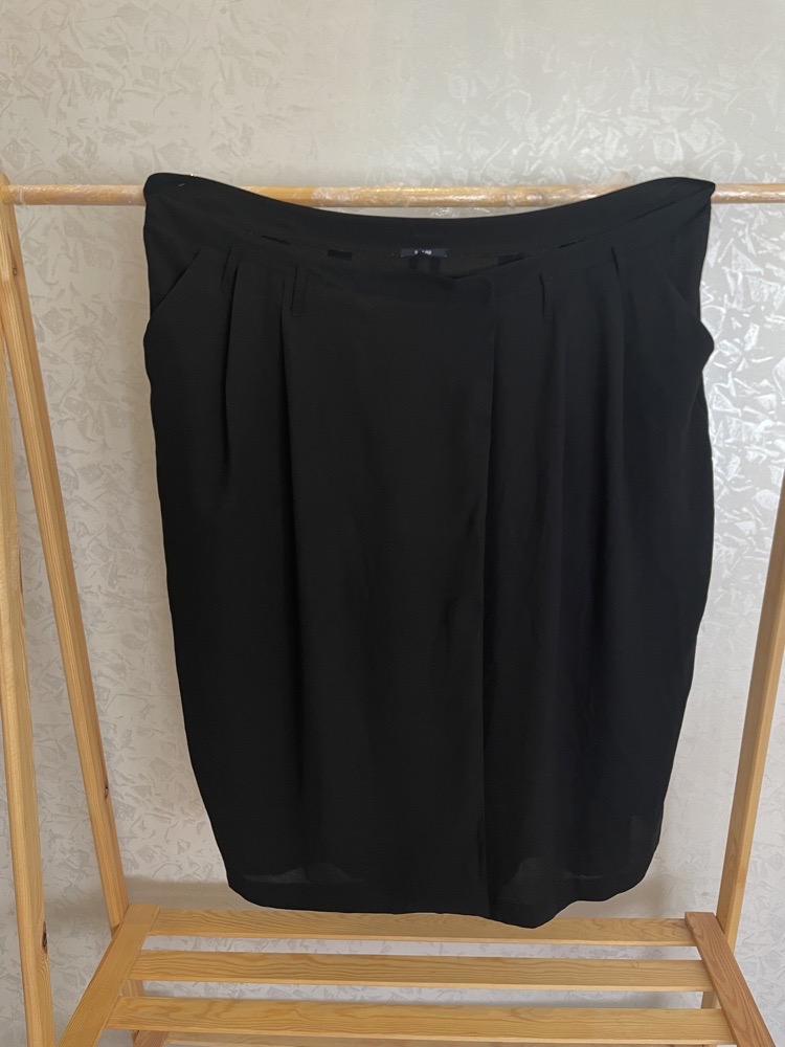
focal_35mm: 26
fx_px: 786
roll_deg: +1.0
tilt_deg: -14.0
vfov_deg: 67.3
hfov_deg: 53.1
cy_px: 524
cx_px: 392
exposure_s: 1/50
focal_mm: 4.2
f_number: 1.6
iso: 100
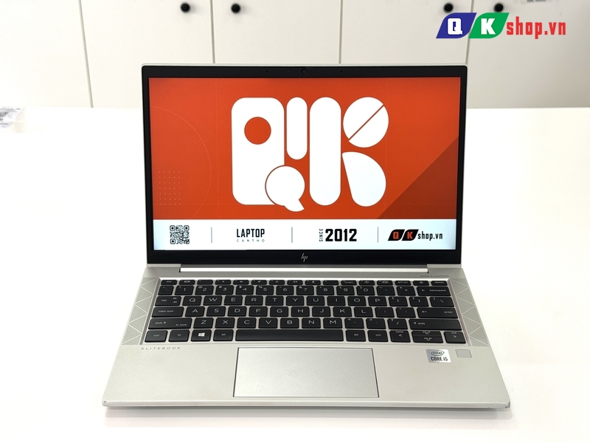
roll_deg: +1.0
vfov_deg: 30.3
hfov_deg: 39.7
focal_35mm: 48
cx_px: 295
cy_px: 222
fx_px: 818
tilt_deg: -26.0
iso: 50
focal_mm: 6.76
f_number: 1.78
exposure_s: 1/163
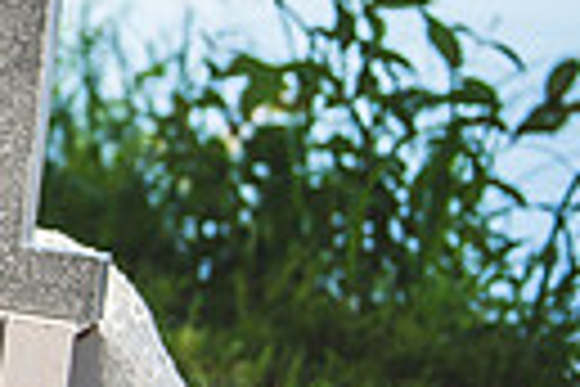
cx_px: -674
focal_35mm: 170
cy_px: 137
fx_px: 2739
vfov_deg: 8.1
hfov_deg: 10.8
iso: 100
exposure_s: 1/640
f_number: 2.8
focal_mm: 35
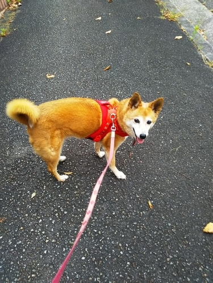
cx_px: 106
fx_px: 246
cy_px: 142
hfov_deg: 46.8
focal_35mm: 30
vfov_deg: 60.0
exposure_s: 1/120
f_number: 2.2
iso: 80
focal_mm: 4
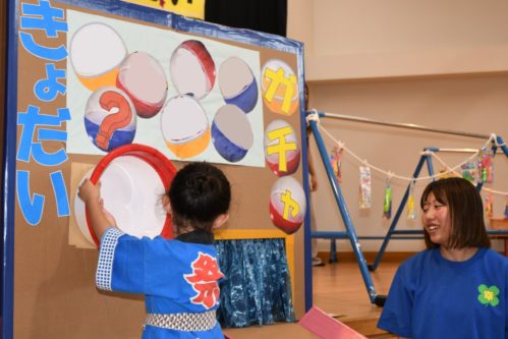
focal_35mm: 60
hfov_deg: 33.4
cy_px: 170
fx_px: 847
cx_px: 254
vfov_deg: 22.6
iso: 720
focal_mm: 30
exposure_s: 1/250
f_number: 4
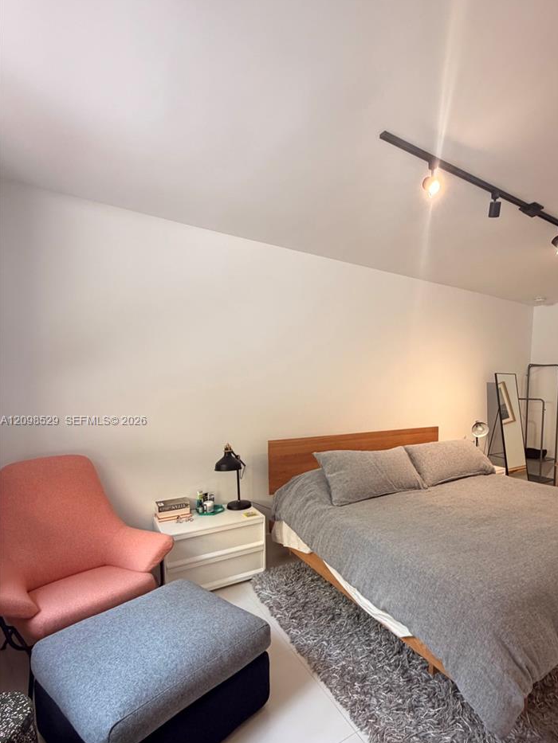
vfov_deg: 87.3
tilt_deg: -6.4
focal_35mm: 18
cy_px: 421
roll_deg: -1.0
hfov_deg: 70.2
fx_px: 387
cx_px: 357
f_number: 2.2
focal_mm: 2.22
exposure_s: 1/120
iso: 320
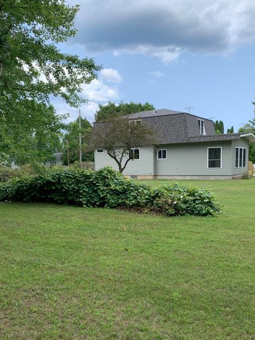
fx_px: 315
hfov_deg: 44.1
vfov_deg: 56.5
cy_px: 198
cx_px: 122
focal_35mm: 32
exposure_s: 1/1011
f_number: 1.8
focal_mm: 4.25
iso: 25
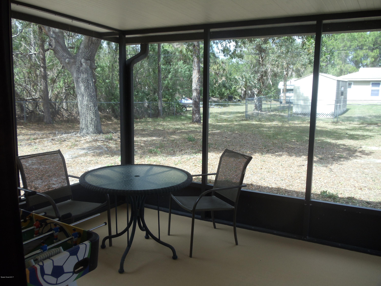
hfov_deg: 42.9
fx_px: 484
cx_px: 190
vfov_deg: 32.9
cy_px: 143
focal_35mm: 44
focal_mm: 6
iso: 100
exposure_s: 1/200
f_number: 3.5
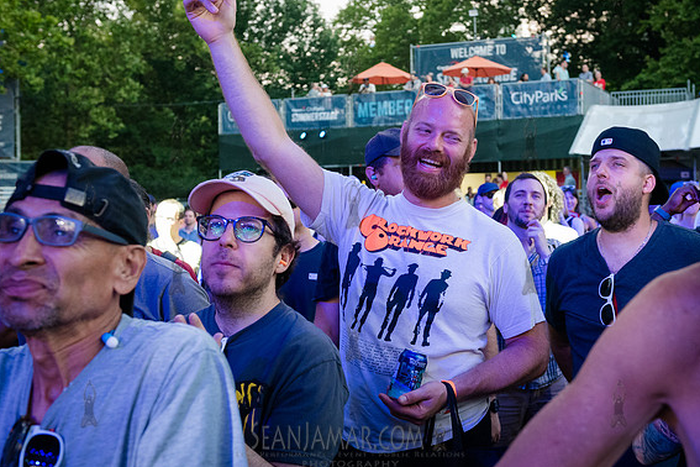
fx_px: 914
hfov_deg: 41.8
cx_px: 403
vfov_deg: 28.6
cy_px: 228
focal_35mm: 47
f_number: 4
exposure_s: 1/250
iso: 4000
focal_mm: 35
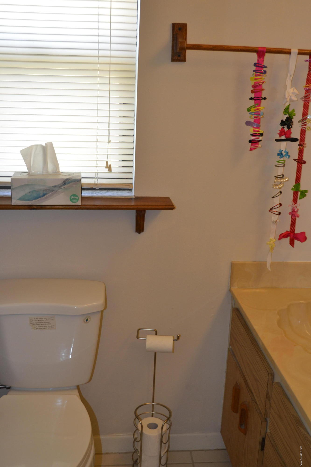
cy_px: 234
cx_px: 156
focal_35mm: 39
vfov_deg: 49.6
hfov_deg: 34.2
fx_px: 505
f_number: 4.2
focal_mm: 26
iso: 450
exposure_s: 1/60
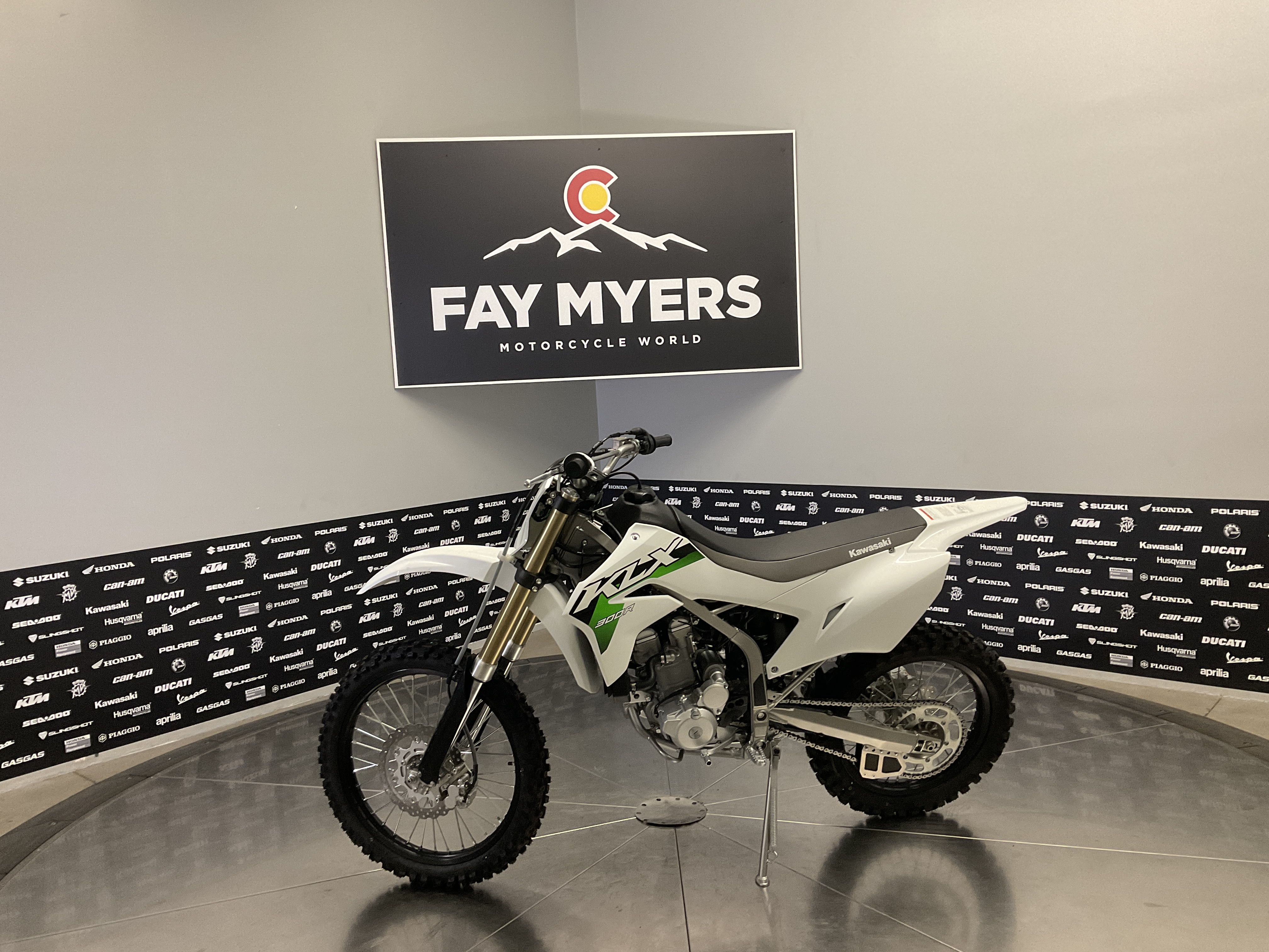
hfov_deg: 61.7
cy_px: 476
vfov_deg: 48.2
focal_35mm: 29
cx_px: 634
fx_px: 1063
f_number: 1.8
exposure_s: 1/60
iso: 160
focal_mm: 3
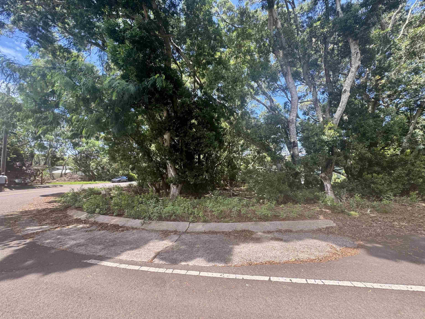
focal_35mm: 14
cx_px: 212
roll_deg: -1.2
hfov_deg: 102.1
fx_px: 172
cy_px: 160
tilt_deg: -3.6
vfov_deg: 85.7
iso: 40
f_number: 2.2
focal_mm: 2.22
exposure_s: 1/161
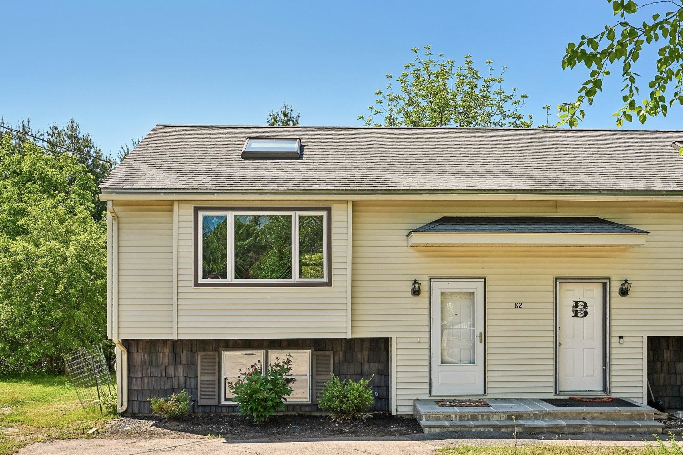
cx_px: 351
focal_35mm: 36
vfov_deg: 36.8
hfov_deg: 53.1
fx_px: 683
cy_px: 255
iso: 400
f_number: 8
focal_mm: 30
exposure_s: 1/640
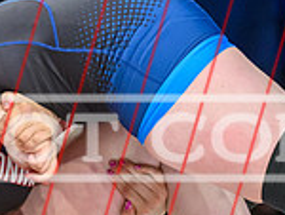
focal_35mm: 742
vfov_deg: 2.0
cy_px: 248
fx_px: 6119
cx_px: -130
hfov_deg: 2.7
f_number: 2.8
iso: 2000
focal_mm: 140
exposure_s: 1/800
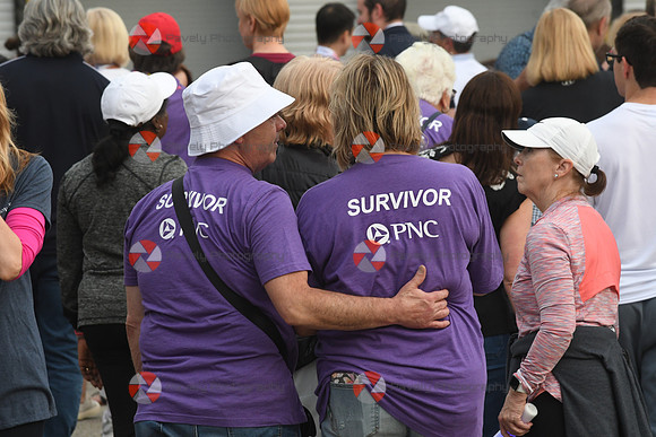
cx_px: 328
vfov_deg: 4.6
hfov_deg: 6.9
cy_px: 218
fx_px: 5468
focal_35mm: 300
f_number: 9
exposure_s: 1/250
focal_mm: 200
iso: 1250
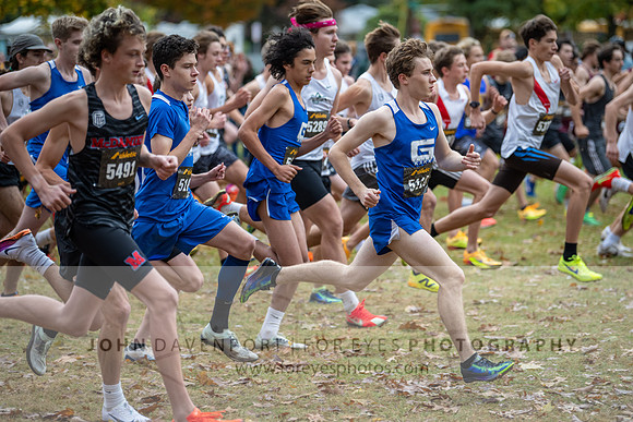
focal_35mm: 135
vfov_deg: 10.2
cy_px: 211
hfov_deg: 15.2
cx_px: 316
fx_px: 2374
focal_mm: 135
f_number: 2.8
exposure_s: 1/1000
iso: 560
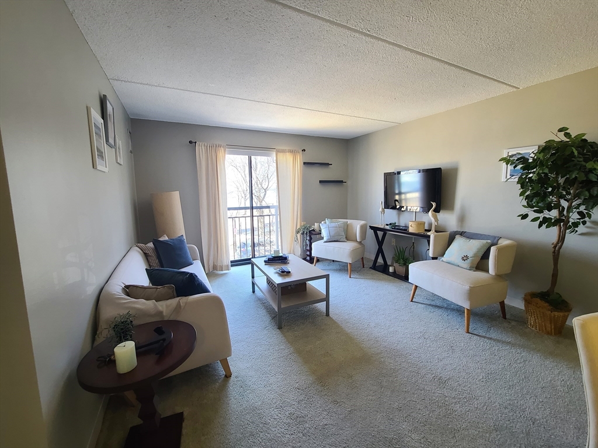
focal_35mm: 13
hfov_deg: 106.2
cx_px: 299
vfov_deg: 89.9
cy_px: 224
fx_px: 225
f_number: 2.2
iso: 400
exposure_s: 1/60
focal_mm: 2.2
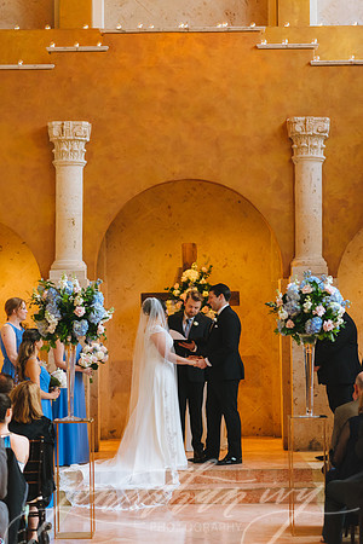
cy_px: 272
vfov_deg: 23.9
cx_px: 182
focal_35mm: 85
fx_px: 1286
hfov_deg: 16.1
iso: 2500
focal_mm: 85
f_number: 2
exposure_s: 1/200
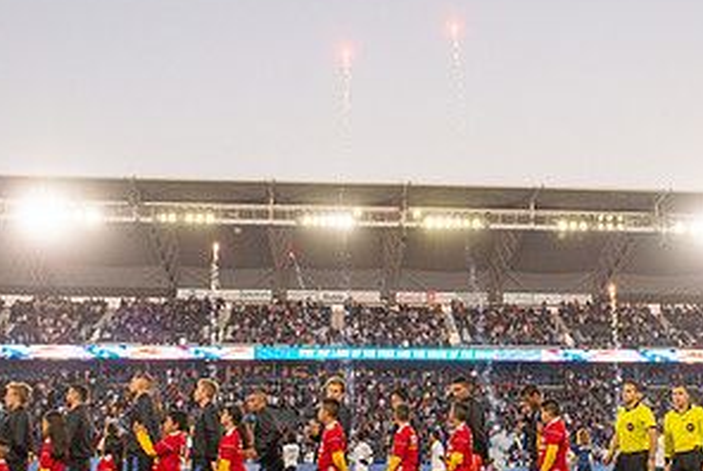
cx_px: 432
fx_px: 919
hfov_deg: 41.6
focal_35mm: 47
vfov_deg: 28.7
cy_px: 272
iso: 640
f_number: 4
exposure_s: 1/1000
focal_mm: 24
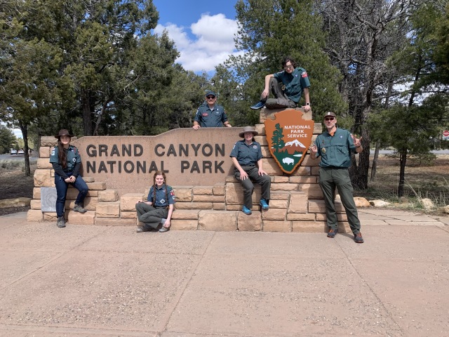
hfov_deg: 67.3
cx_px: 224
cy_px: 168
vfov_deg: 53.1
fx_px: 337
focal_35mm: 26
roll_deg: +0.8
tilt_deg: -2.7
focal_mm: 4.25
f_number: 1.8
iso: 25
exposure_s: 1/945
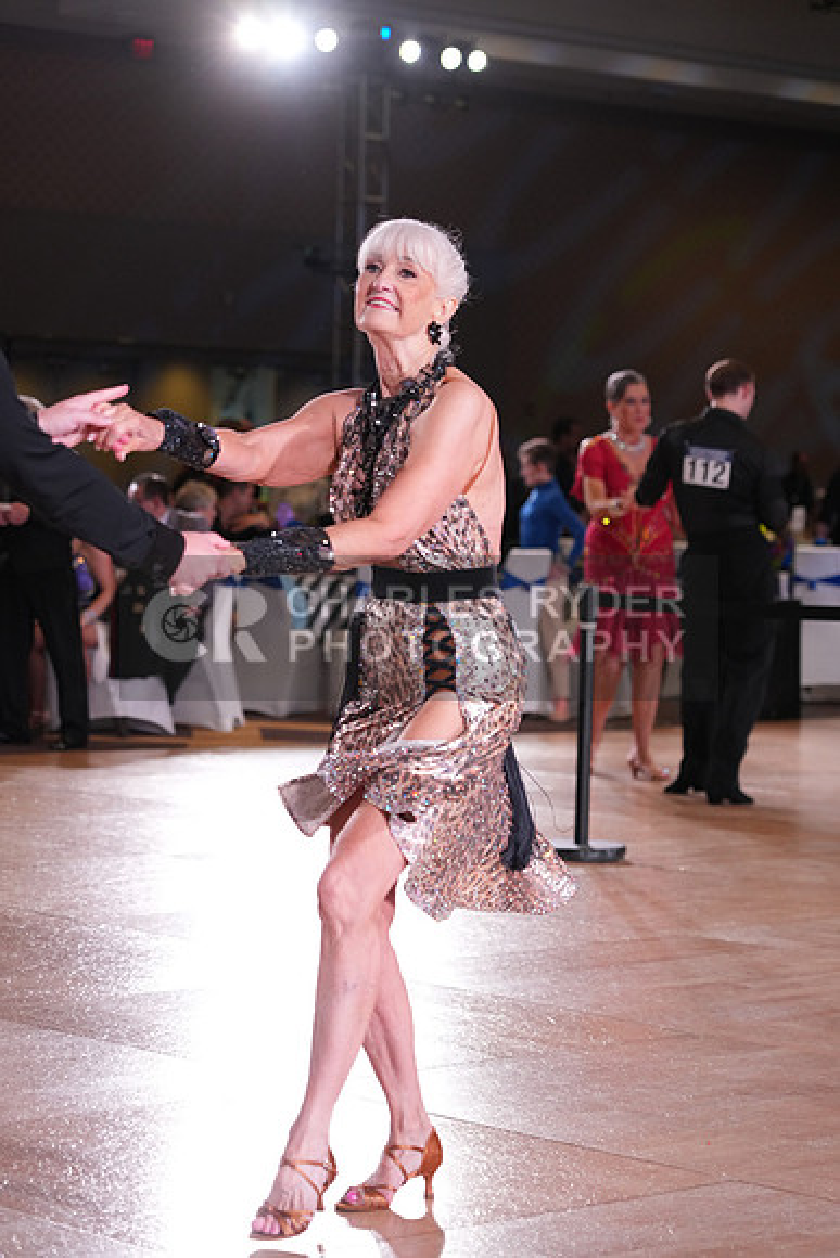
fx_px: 3183
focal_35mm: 91
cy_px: 629
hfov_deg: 15.0
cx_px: 420
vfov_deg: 22.4
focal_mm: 91
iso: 2500
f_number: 4
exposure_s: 1/500
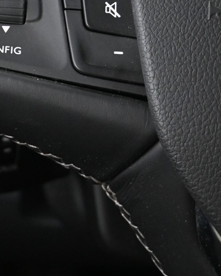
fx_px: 686
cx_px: -50
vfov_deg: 22.0
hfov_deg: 17.4
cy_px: 8
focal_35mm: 84
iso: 1800
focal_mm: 16
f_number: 3.5
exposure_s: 1/25
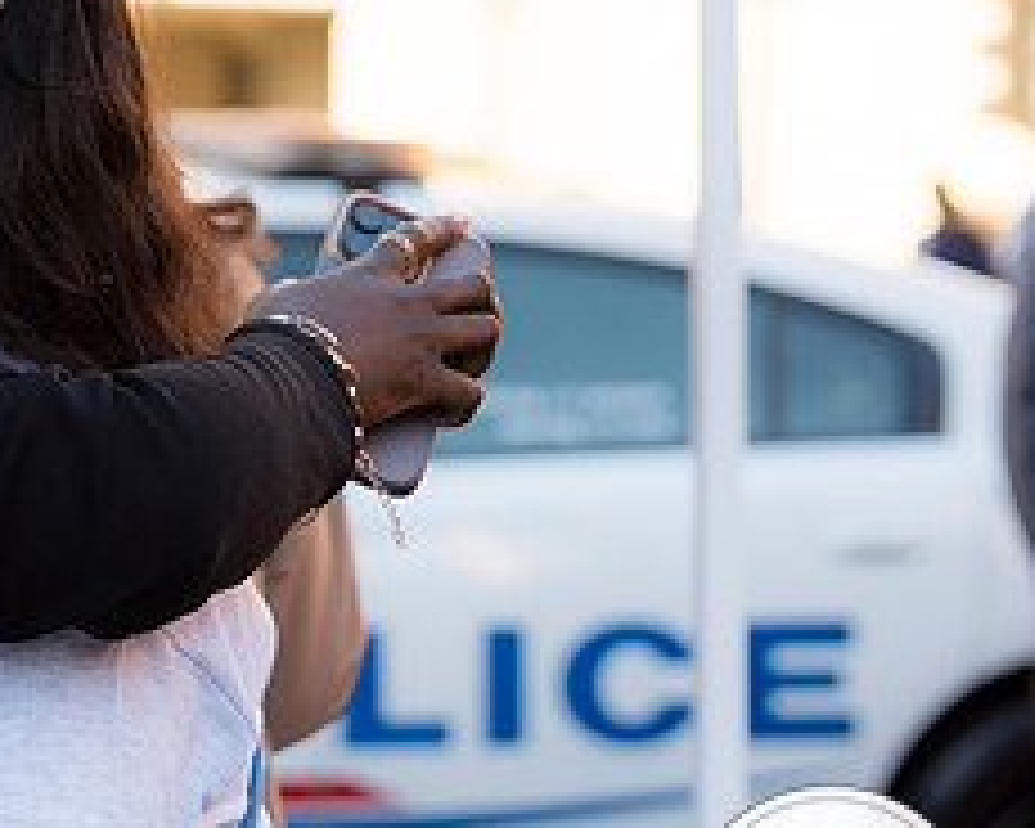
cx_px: -171
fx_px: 7107
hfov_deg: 8.3
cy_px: 367
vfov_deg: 6.7
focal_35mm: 232
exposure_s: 1/200
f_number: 5
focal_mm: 98
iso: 100
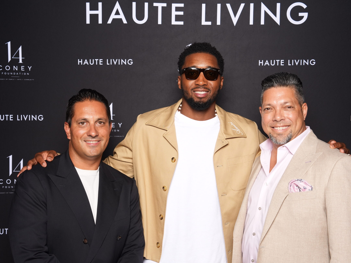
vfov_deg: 28.6
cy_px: 126
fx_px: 517
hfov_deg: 37.5
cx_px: 182
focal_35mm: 51
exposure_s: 1/200
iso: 1000
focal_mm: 45
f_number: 6.3
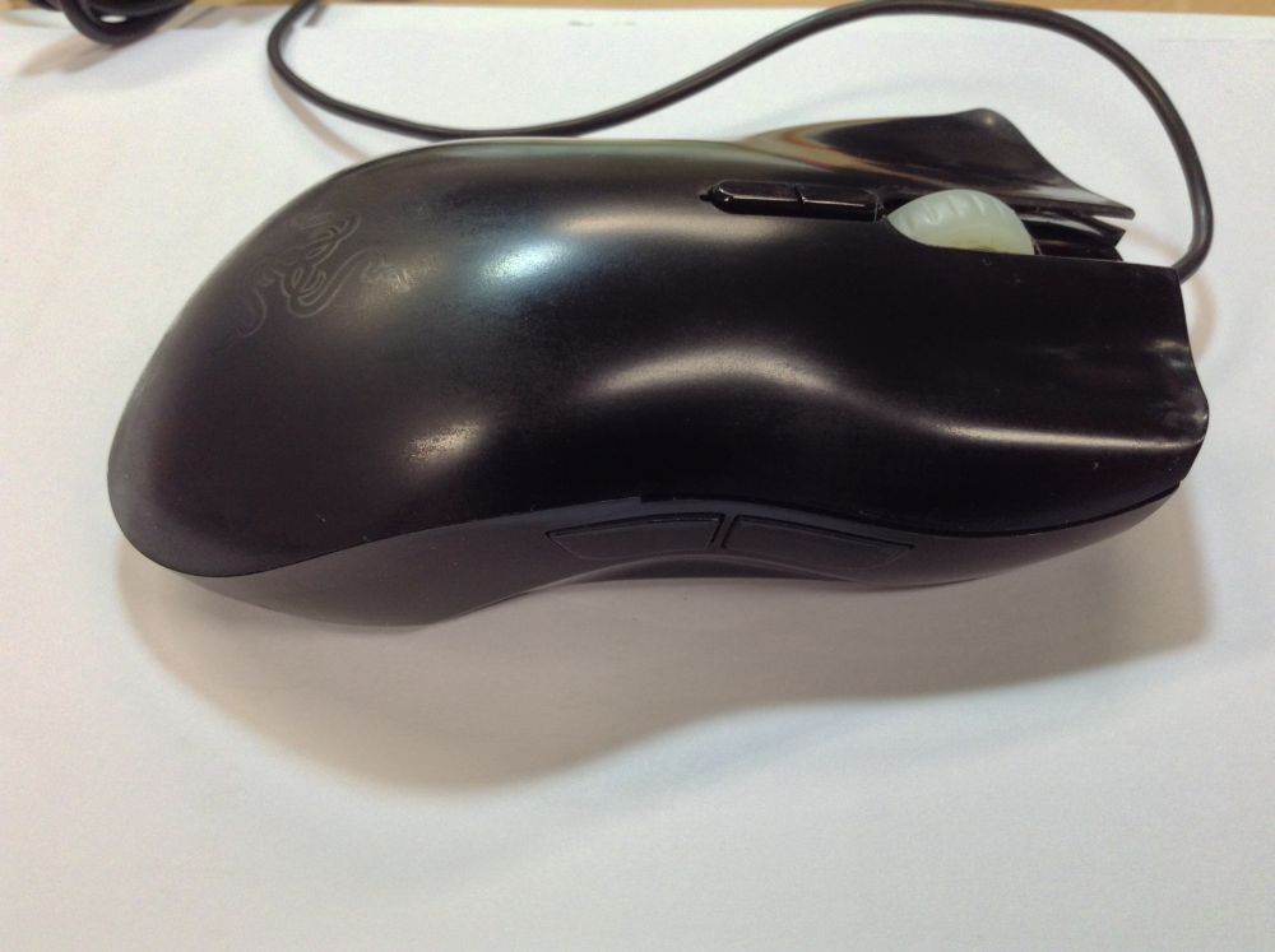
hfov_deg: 55.4
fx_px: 1214
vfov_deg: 42.8
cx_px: 638
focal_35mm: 33
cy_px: 476
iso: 40
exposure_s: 1/24
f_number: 2.4
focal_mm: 3.3
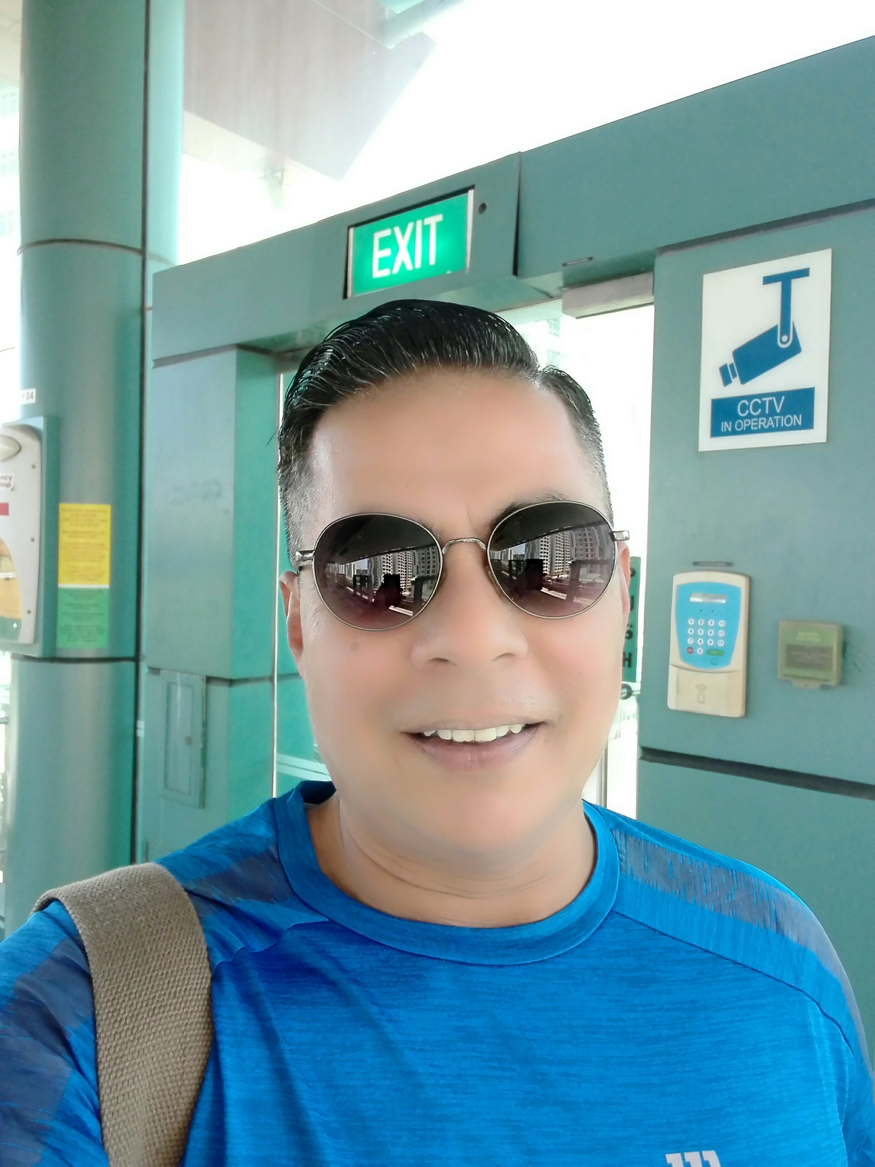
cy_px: 584
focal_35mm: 27
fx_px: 910
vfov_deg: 65.3
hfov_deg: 51.4
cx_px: 438
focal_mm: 2.61
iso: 130
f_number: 2
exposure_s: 1/99
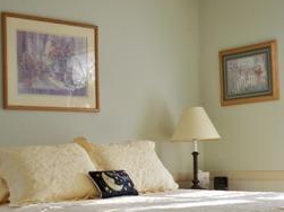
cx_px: 92
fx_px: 549
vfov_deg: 21.6
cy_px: 175
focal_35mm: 67
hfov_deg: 28.8
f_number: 3.1
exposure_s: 1/60
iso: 200
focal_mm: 6.3
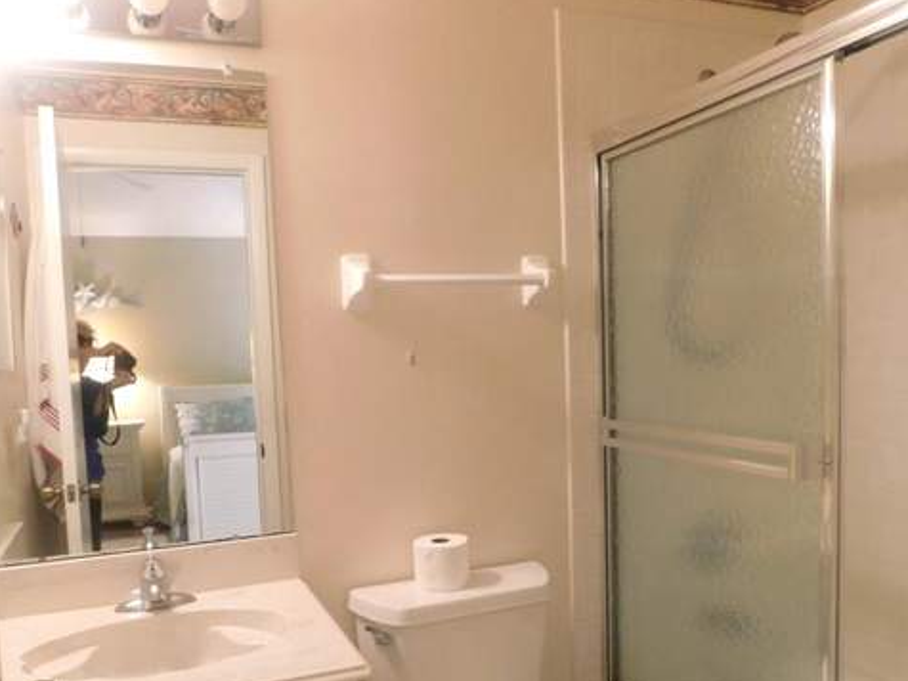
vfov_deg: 45.1
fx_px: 813
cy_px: 417
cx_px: 451
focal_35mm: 31
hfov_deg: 58.4
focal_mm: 4
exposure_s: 1/13
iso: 400
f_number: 3
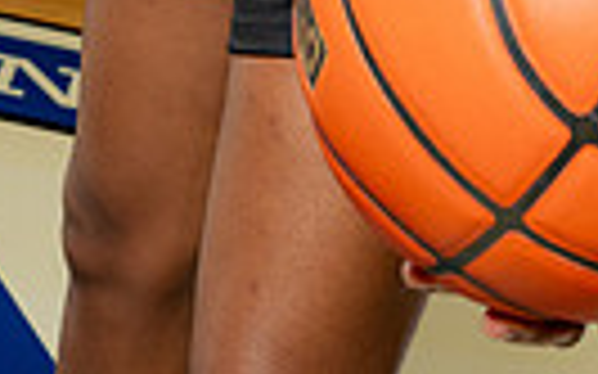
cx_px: 499
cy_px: -590
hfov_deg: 17.6
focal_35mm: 117
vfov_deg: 9.6
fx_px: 1906
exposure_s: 1/250
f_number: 5.6
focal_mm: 34
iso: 640
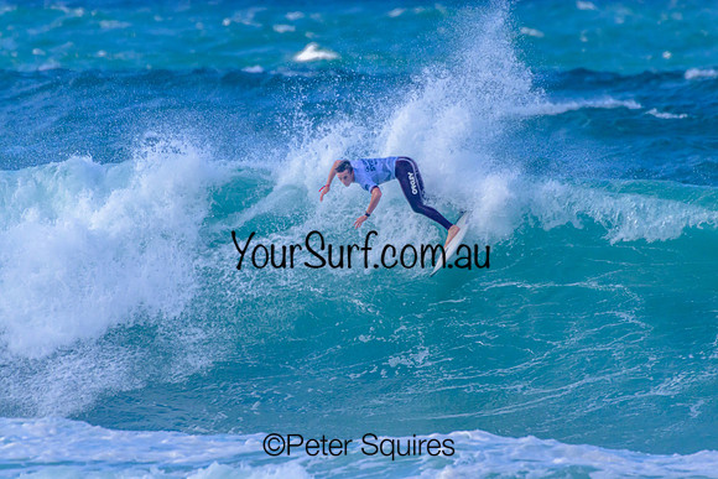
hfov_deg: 2.1
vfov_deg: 1.4
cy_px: 240
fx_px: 19948
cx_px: 359
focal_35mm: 1000
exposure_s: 1/2500
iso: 1800
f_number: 11
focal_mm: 1000
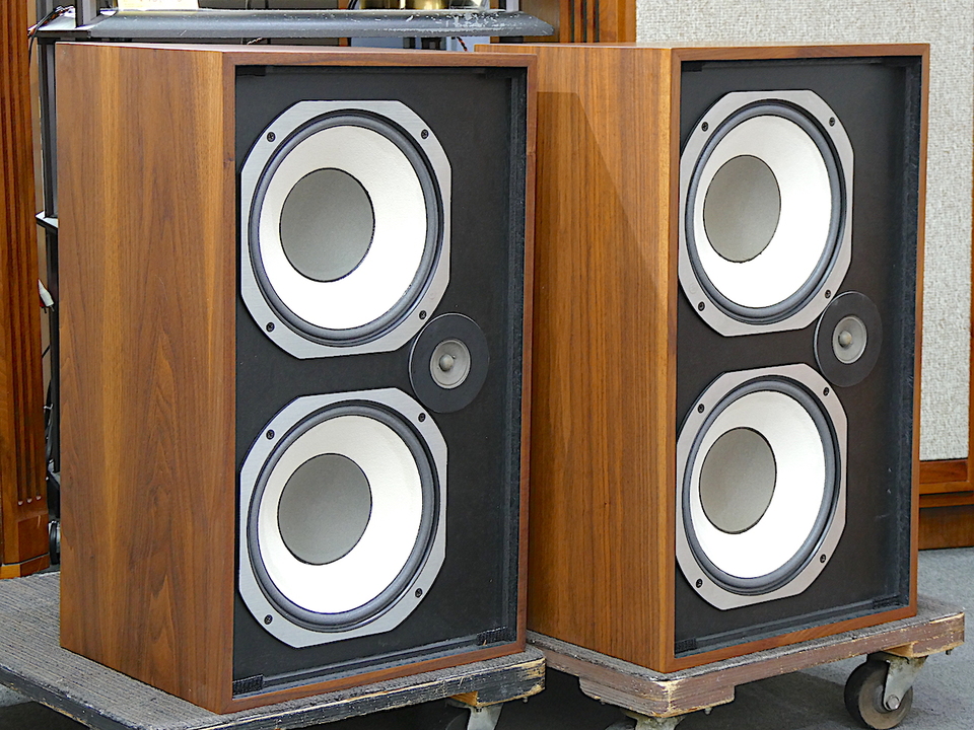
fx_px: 2223
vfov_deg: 18.7
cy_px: 365
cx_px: 487
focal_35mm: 79
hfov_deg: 24.7
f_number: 4.7
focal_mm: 14.1
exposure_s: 1/3.2
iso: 200
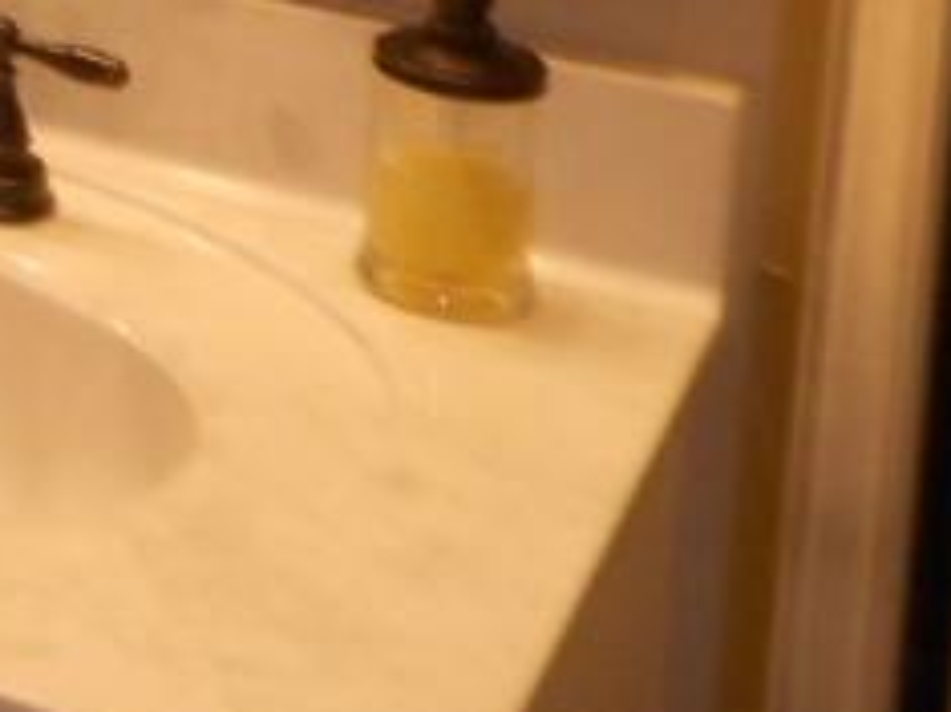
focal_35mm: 109
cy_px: -716
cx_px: -1020
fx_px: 2993
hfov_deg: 14.5
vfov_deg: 12.1
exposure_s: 1/30
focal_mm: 4.5
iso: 180
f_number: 3.7
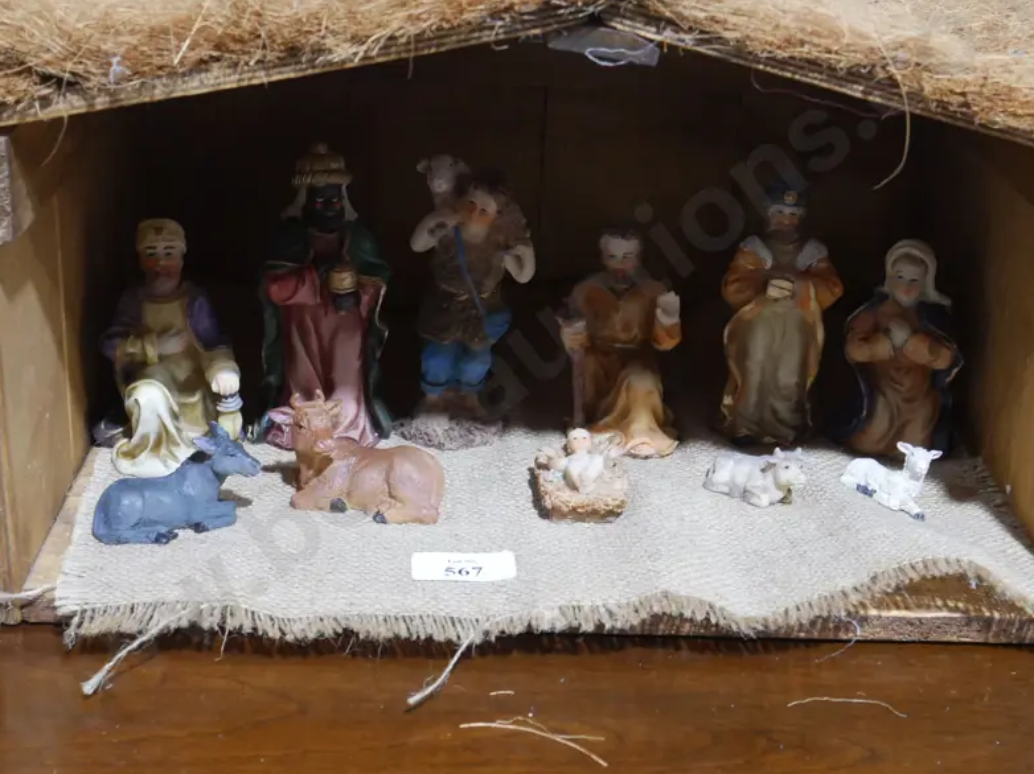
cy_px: 337
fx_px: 1642
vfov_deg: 26.5
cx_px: 554
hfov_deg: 34.9
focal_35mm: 55
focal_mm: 21
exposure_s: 1/60
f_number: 5
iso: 1600
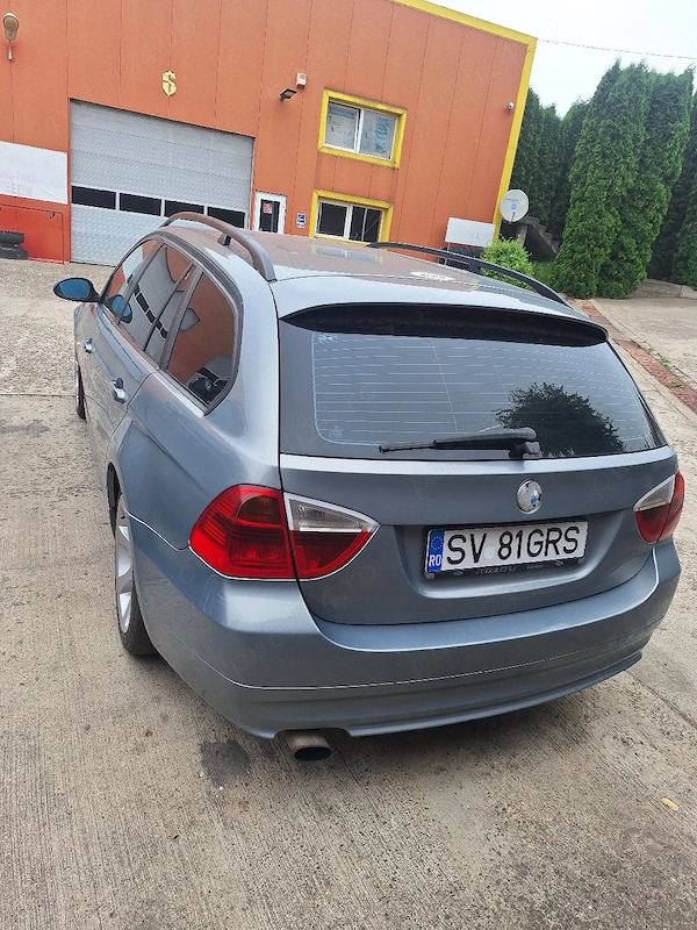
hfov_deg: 58.9
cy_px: 465
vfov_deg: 73.9
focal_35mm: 23
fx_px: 617
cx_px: 348
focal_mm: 5.54
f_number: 1.8
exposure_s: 1/435
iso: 40
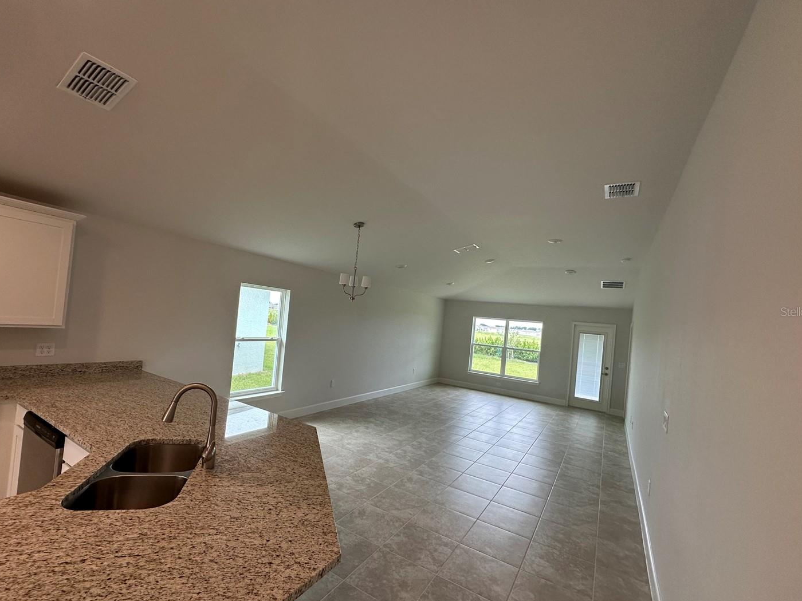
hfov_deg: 94.4
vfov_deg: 78.1
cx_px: 376
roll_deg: -5.7
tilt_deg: +1.0
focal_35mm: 16
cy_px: 311
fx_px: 371
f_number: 2.2
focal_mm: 2.22
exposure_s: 1/120
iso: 125
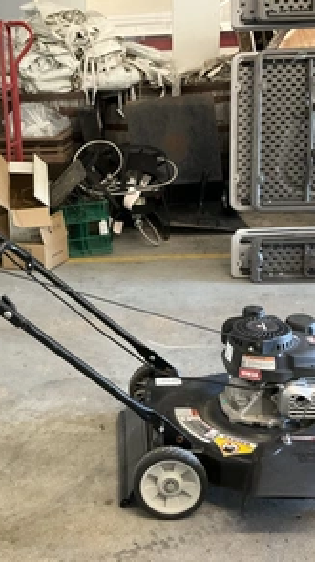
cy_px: 285
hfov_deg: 27.5
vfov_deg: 47.4
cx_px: 109
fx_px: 640
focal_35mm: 43
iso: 250
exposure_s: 1/60
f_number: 1.8
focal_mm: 3
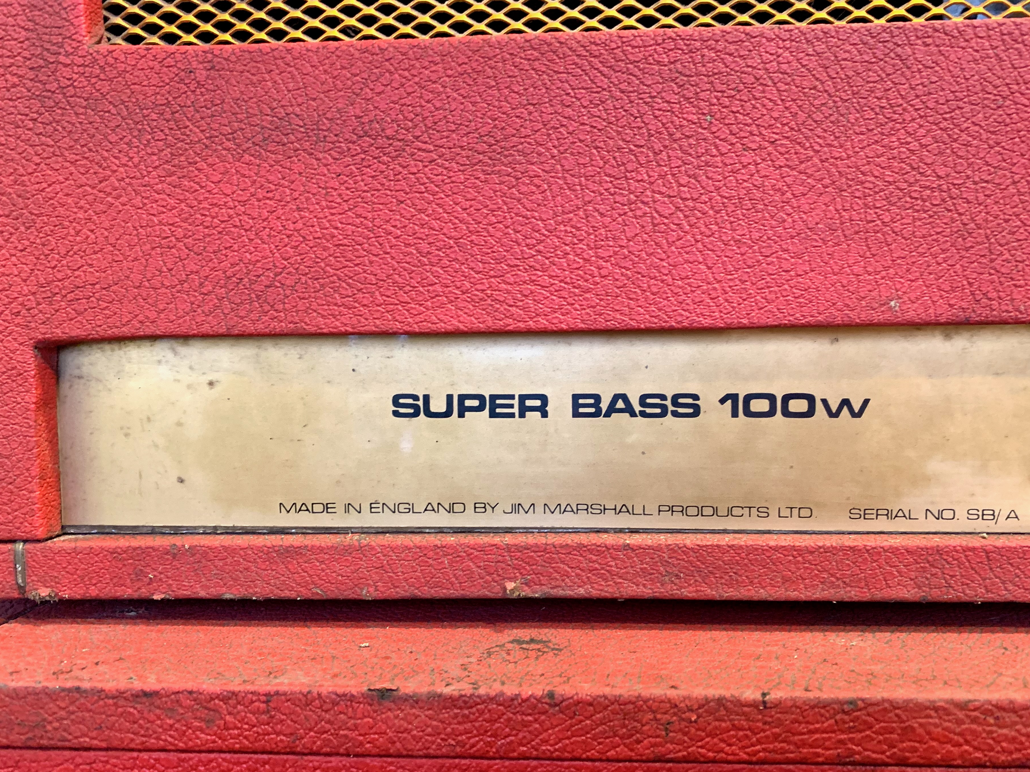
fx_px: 863
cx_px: 563
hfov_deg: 61.5
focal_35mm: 29
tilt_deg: -4.9
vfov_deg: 48.2
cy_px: 417
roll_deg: +1.8
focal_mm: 4.25
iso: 400
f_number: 1.8
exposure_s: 1/33
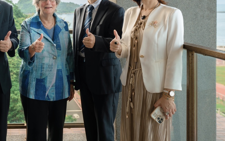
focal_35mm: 52
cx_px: 36
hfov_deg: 37.1
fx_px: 319
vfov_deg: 24.6
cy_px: 39
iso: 100
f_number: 4
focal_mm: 30
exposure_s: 1/160
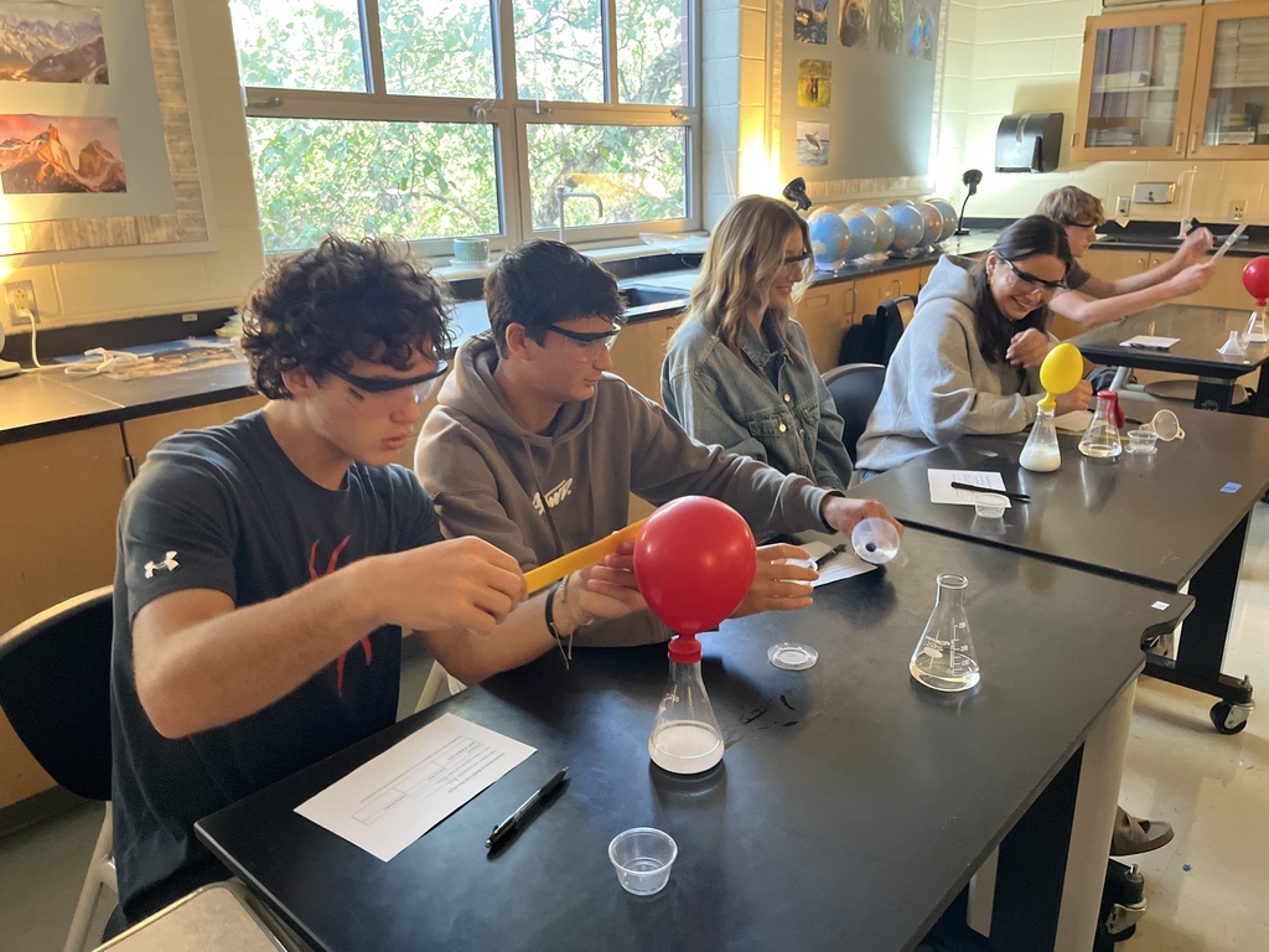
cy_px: 476
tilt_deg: -19.9
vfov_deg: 53.1
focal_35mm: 26
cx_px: 634
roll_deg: +1.0
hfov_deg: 67.3
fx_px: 953
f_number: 1.6
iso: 500
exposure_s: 1/30
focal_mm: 5.1
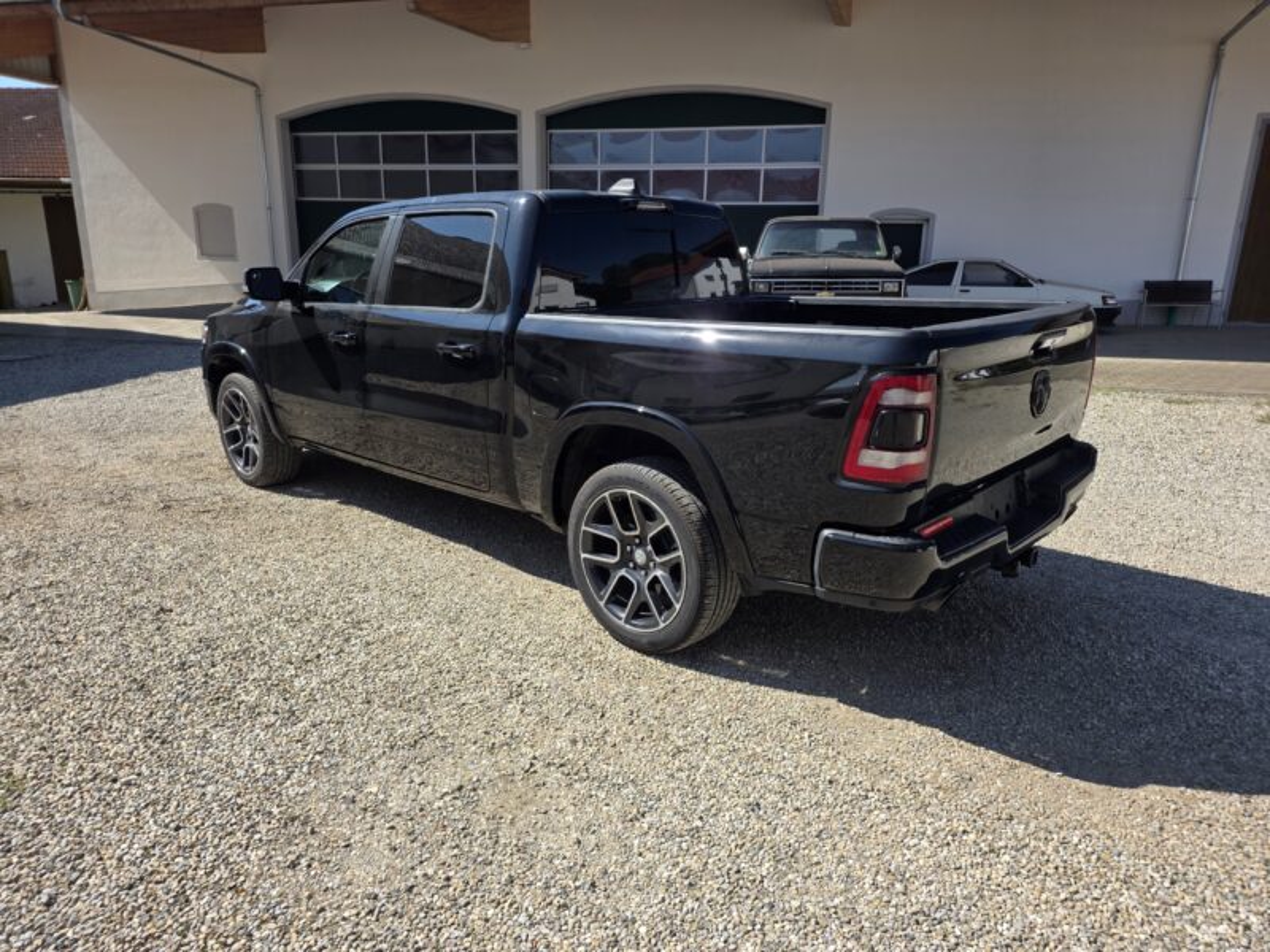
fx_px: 844
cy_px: 476
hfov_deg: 73.9
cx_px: 635
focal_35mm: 23
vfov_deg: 58.9
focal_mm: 6.25
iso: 80
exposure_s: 1/4237
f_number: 1.7
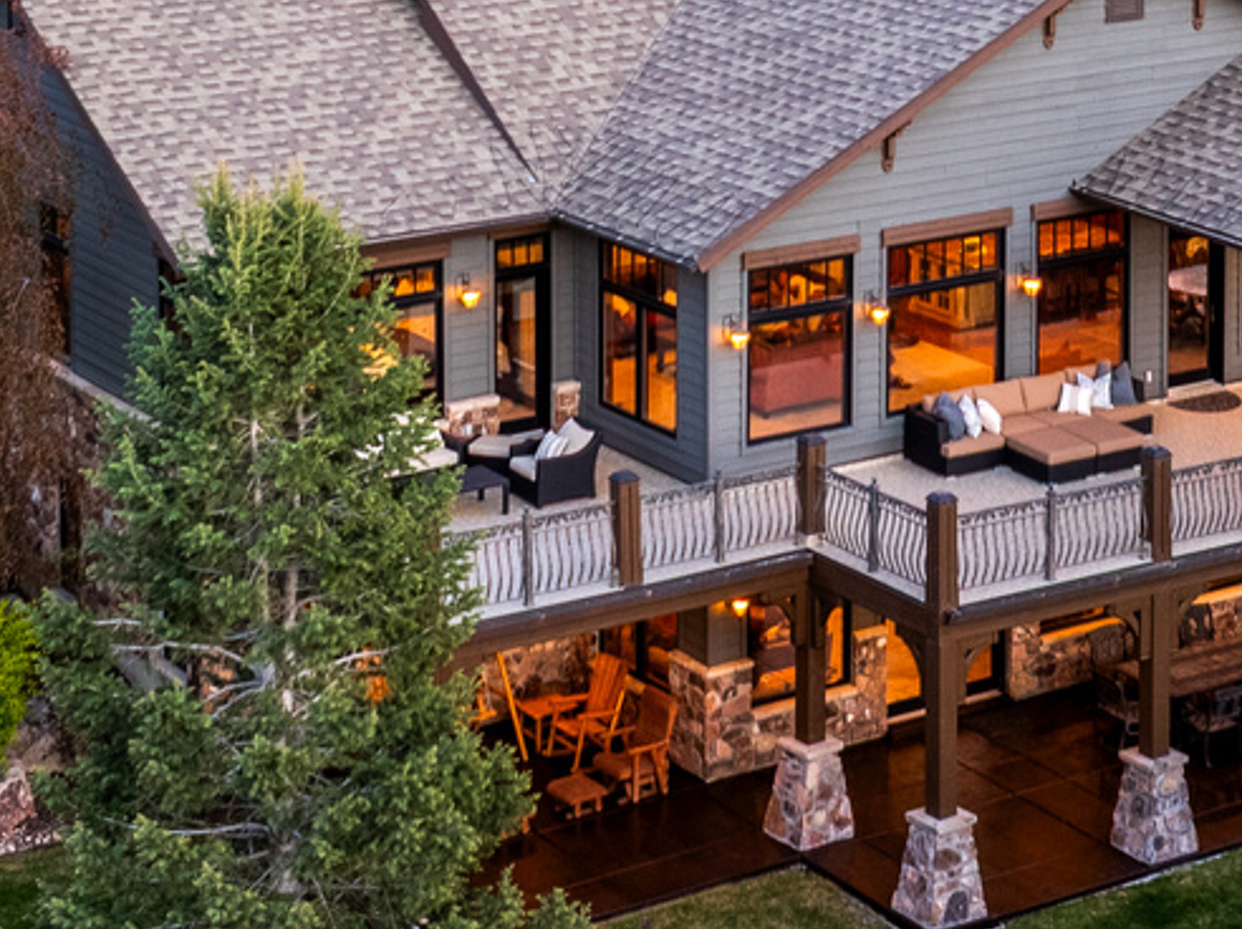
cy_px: -432
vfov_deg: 13.9
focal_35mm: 100
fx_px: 3584
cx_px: 858
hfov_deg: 19.6
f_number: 4
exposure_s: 1/40
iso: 100
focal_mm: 12.29
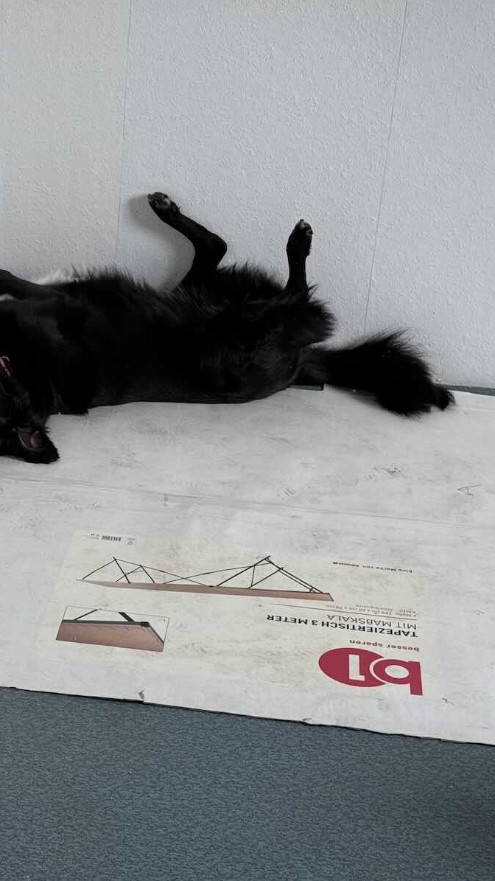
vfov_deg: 30.2
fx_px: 1634
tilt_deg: -23.1
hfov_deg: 17.1
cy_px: 439
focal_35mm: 70
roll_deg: -2.9
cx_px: 117
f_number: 1.78
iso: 64
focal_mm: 6.76
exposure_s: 1/121
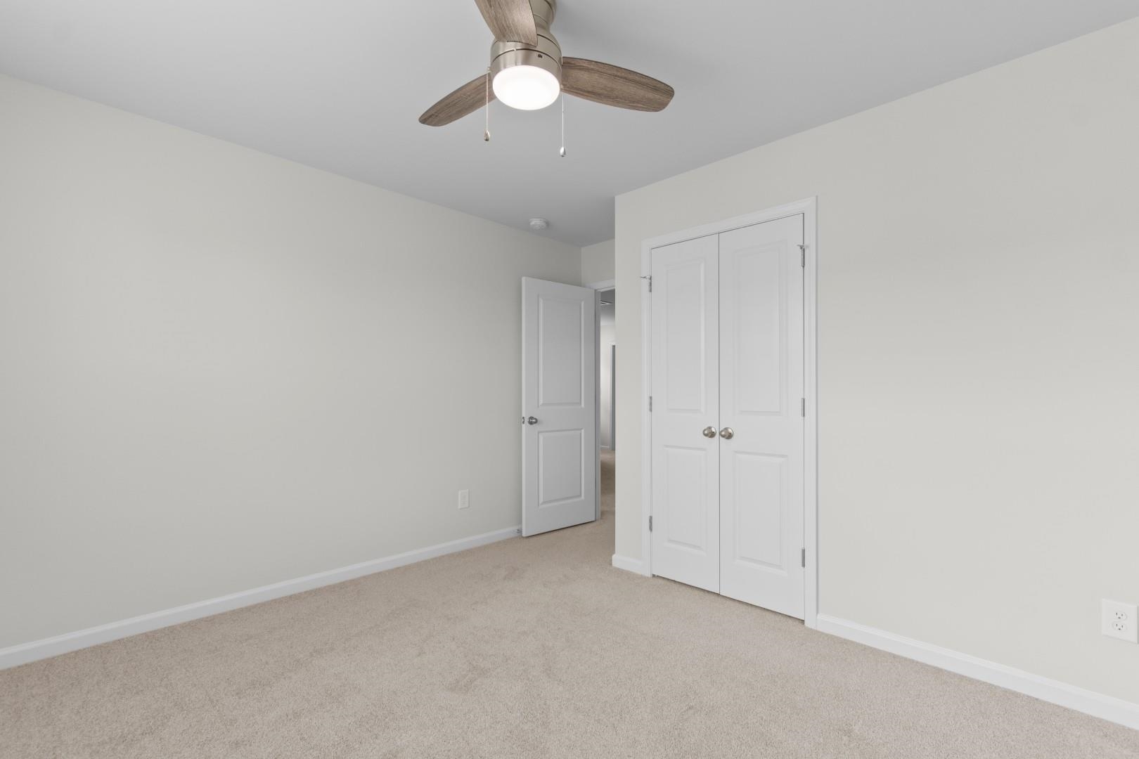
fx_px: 475
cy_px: 380
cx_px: 570
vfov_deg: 77.3
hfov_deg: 100.4
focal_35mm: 15
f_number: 4.5
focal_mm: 10
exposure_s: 1/8
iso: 100
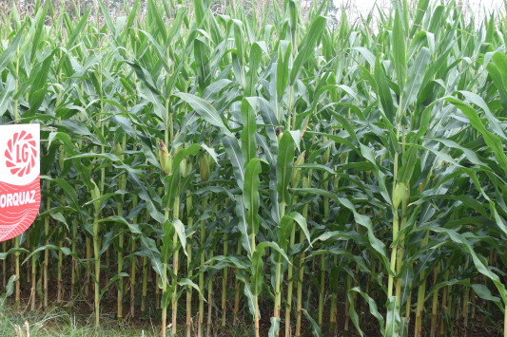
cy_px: 185
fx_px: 811
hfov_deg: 34.7
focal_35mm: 58
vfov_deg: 23.5
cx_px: 224
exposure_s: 1/250
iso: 320
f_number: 8
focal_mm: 31
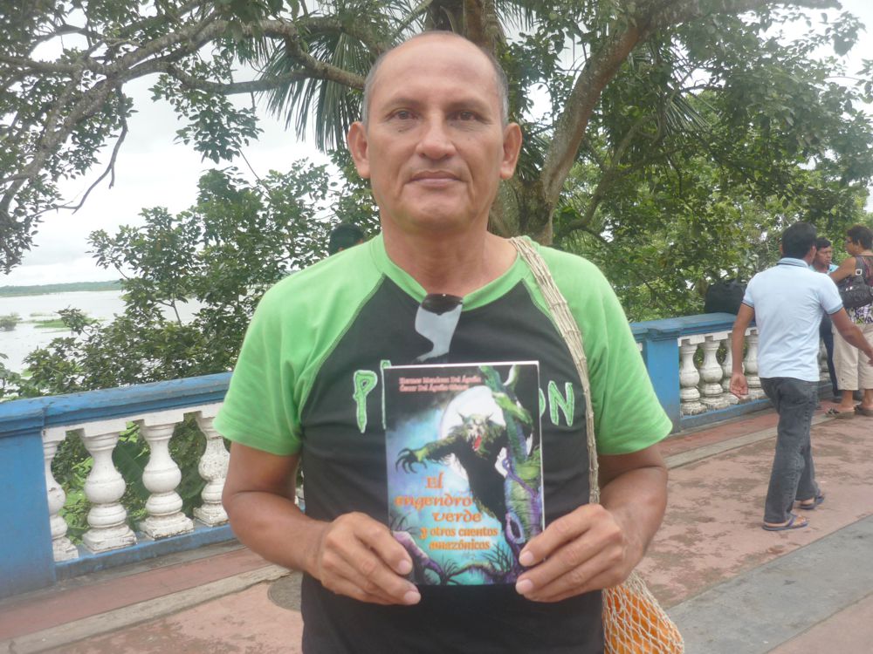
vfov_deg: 42.9
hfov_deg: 55.4
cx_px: 436
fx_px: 832
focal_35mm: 33
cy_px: 327
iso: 100
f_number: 2.8
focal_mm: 5.5
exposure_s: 1/250
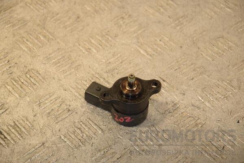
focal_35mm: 135
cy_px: 82
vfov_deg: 10.2
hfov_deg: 15.2
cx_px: 122
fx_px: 915
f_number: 6.3
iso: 800
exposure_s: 1/200
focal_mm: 90
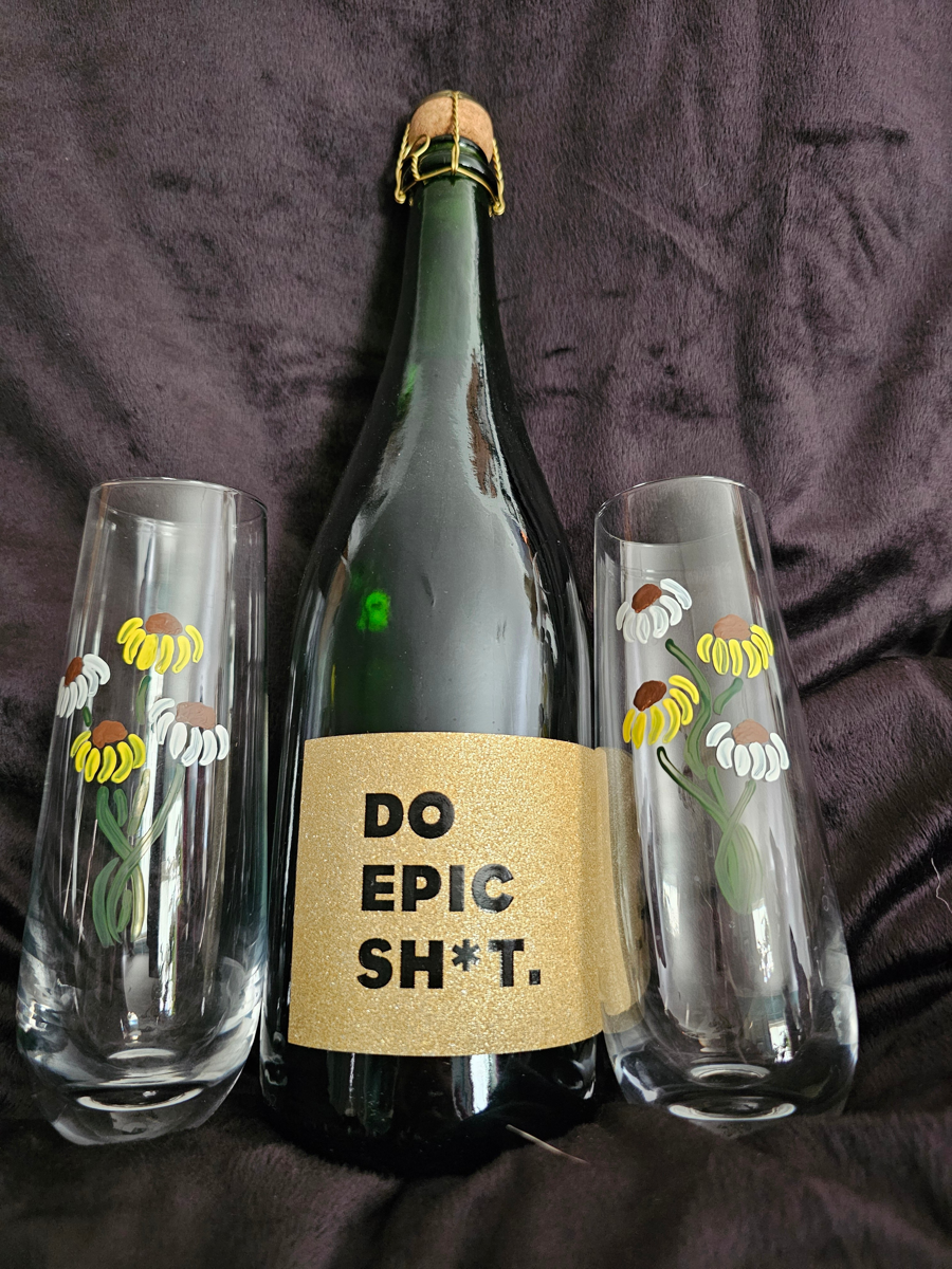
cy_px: 634
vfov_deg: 73.9
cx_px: 476
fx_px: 843
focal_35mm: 23
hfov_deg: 58.9
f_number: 1.7
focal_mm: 6.3
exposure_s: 1/52
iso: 800
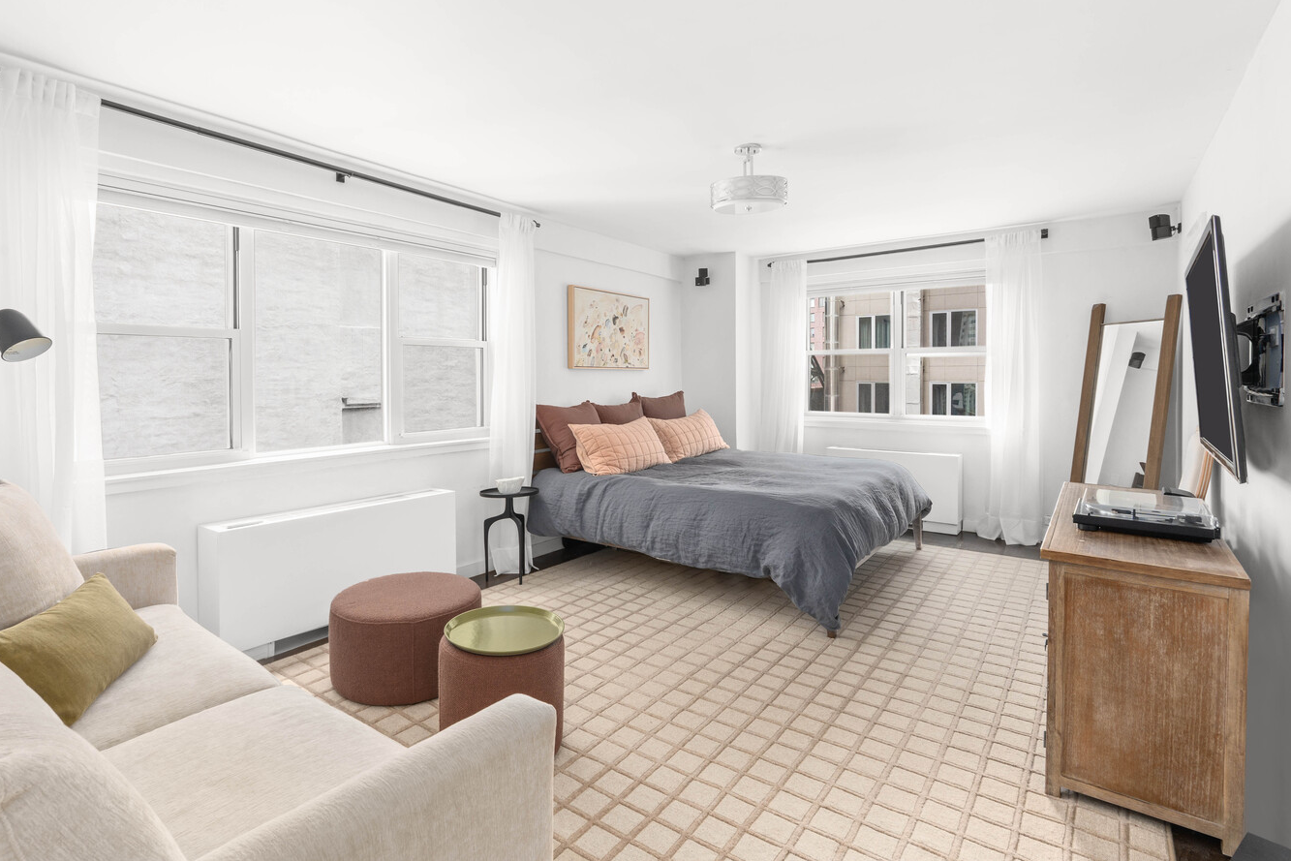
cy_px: 378
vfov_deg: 65.5
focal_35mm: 19
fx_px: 666
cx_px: 590
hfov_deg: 88.0
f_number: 11
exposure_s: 4
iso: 320
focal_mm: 16.5
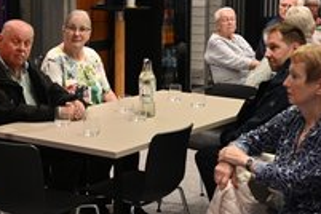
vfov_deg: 15.7
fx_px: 776
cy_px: 76
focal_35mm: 87
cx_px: 117
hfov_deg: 23.3
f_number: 4.8
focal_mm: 38
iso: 2800
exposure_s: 1/125
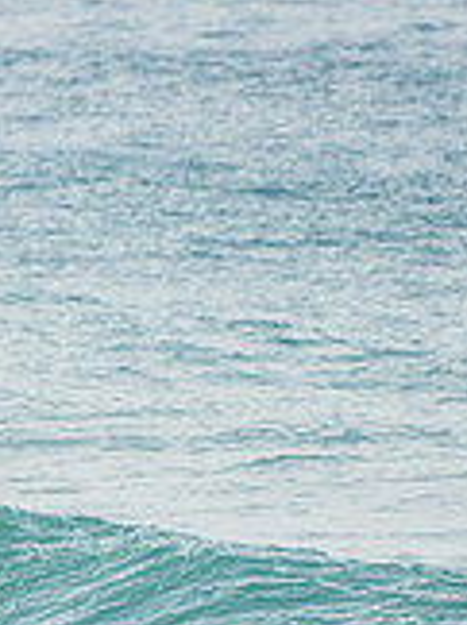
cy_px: 542
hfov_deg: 0.9
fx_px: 31129
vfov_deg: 1.2
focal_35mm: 1726
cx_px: -556
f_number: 5.6
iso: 220
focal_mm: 500
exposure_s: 1/2000
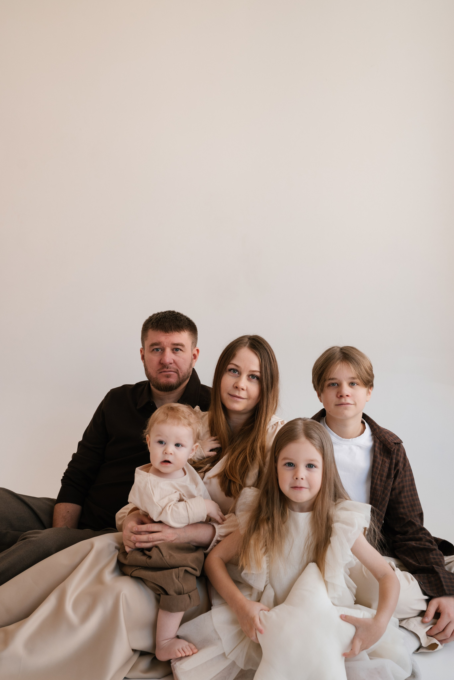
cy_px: 340
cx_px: 227
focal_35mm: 35
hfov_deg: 37.9
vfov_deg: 54.4
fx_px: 661
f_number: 4.5
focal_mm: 35
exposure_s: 1/250
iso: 320
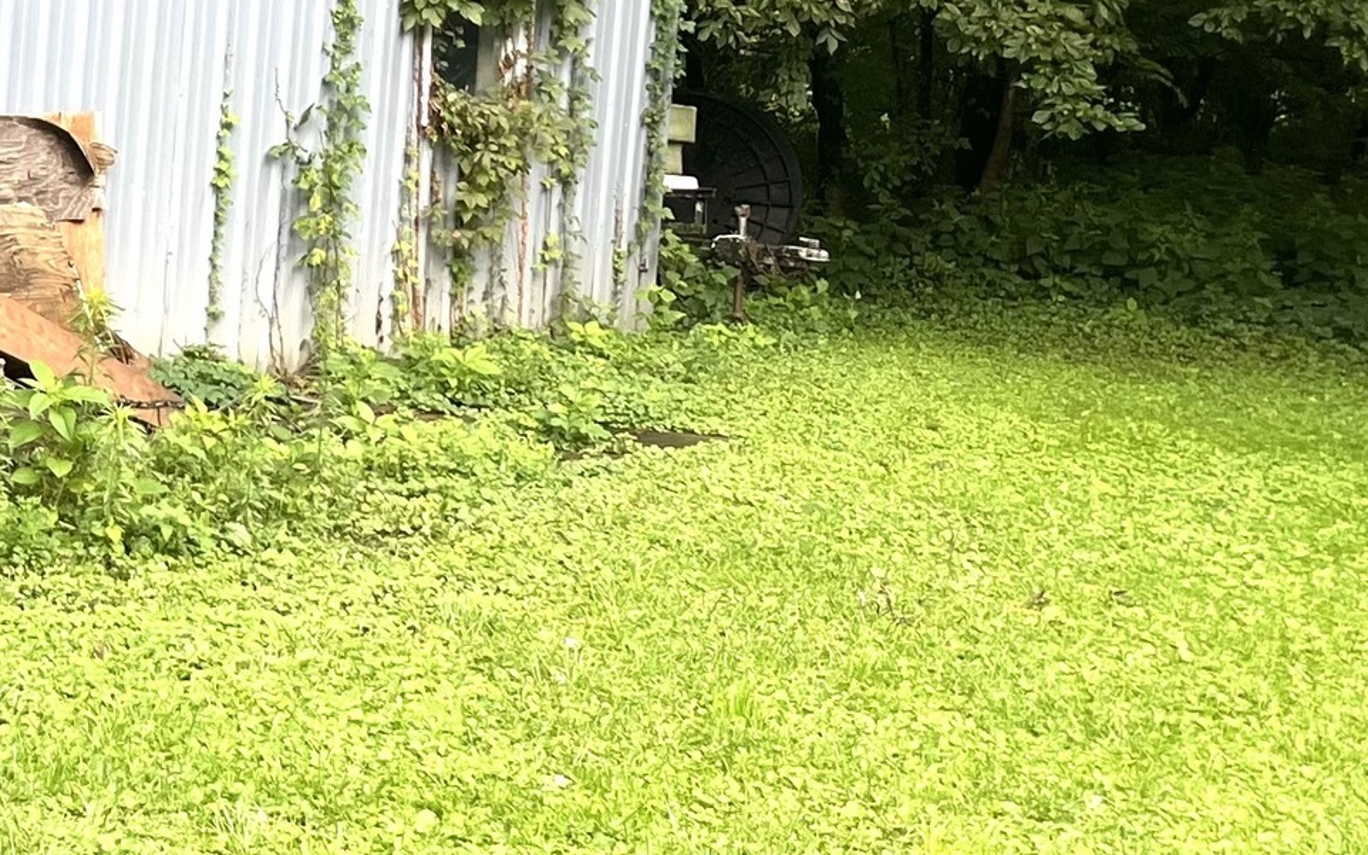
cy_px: 34
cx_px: -311
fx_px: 3280
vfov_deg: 14.6
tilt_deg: -1.5
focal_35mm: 88
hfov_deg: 21.7
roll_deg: -4.7
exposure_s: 1/121
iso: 80
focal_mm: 5.1
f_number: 1.6
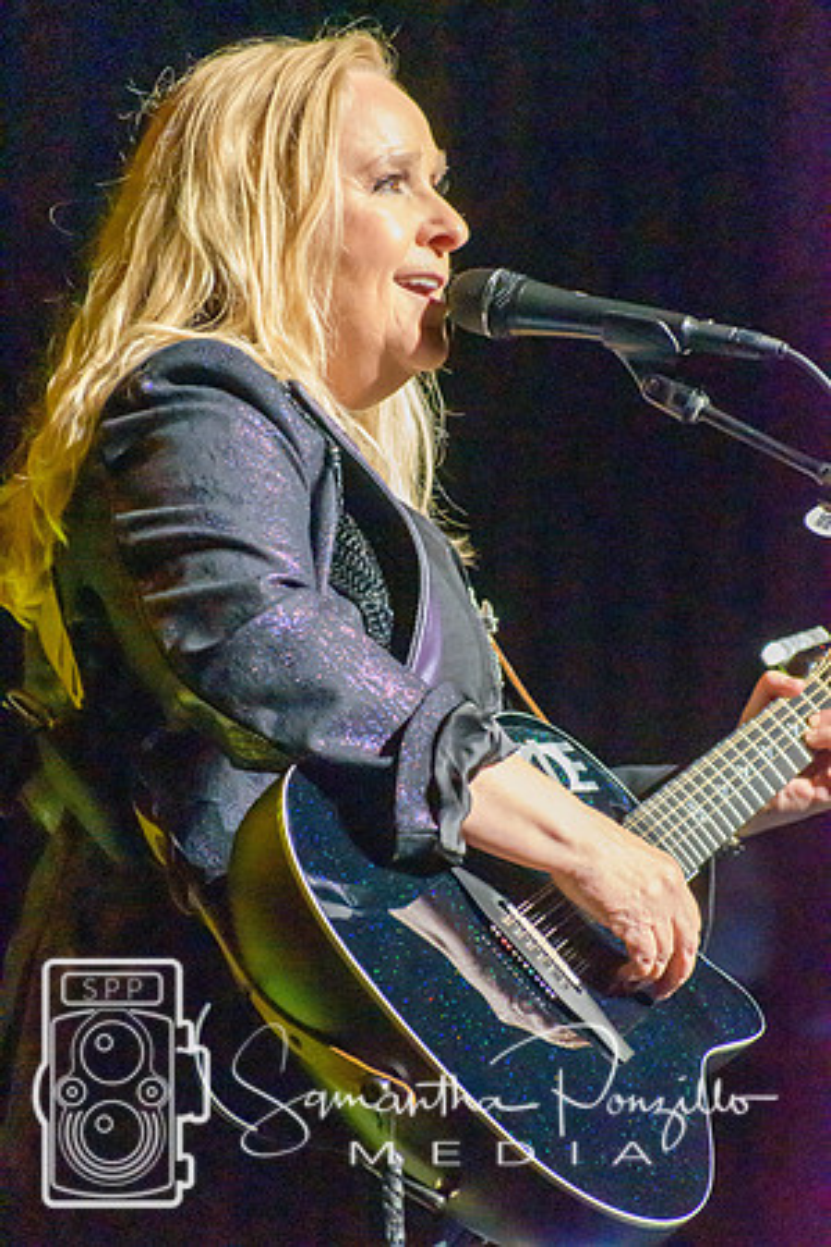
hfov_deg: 3.8
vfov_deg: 5.7
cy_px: 624
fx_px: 12464
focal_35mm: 360
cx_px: 416
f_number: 6
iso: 12800
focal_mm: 240
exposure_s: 1/320
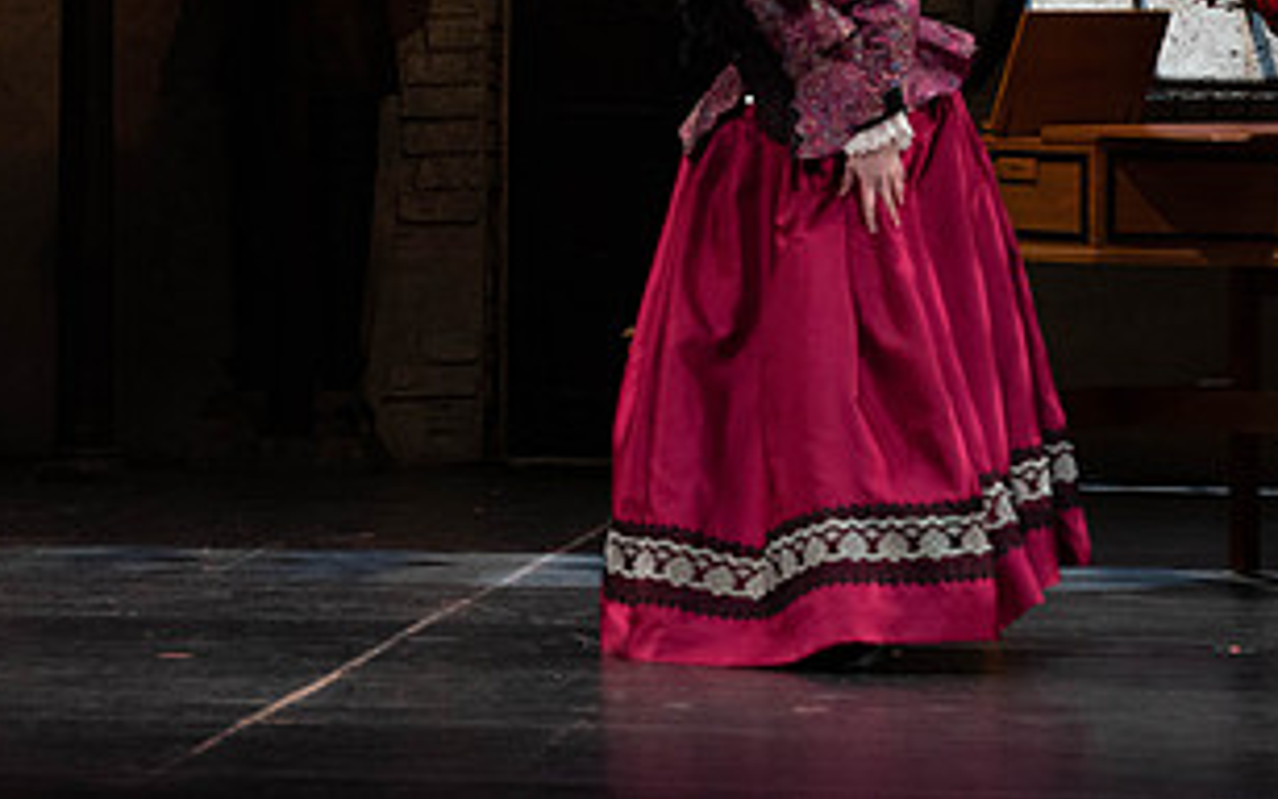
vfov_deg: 4.0
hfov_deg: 6.4
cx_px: 83
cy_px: -2
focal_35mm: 329
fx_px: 11461
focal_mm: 171
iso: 3200
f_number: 8
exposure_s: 1/250
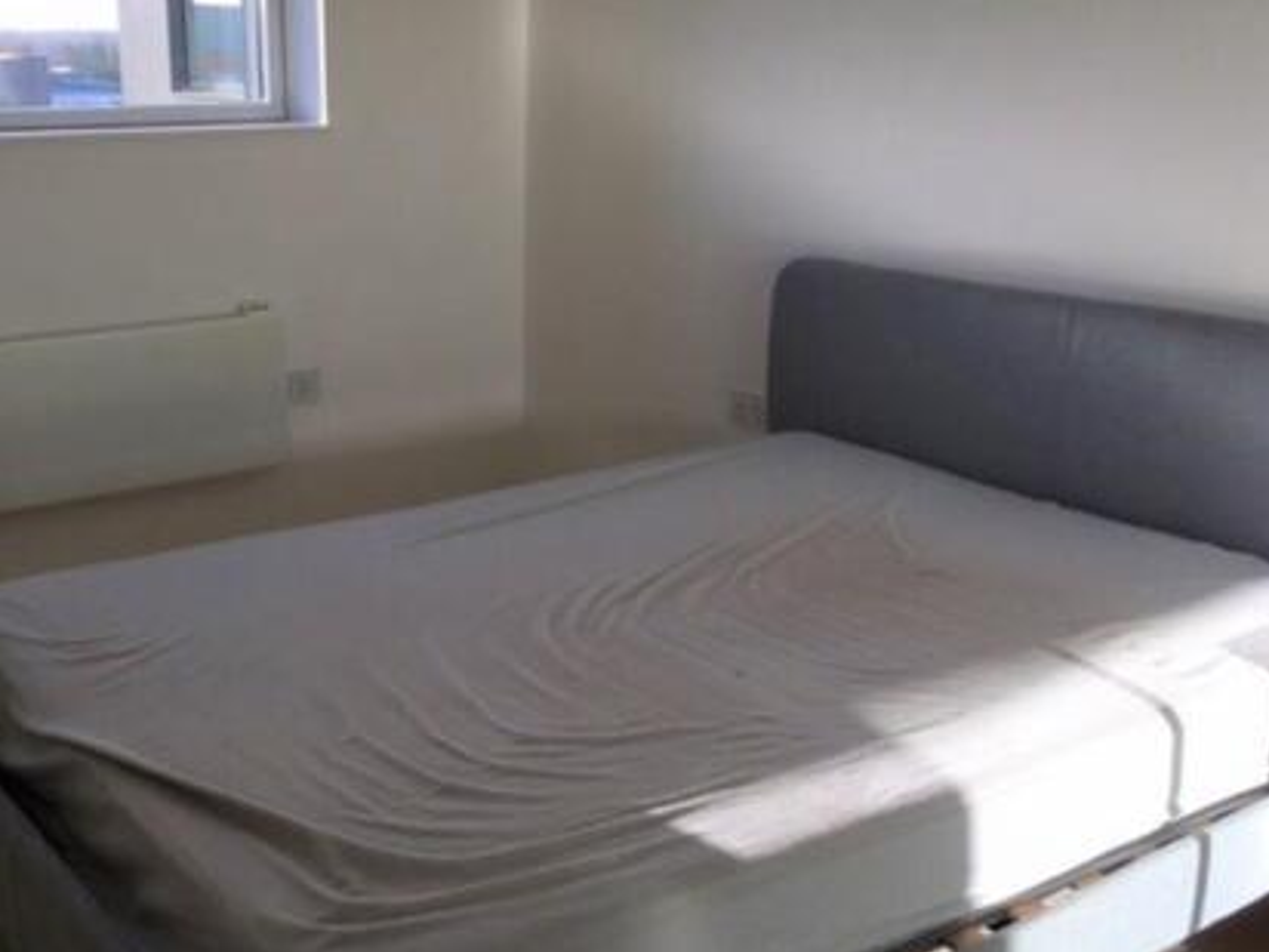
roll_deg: +0.3
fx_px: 1503
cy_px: 473
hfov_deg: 45.3
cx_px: 451
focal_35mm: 41
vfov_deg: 35.1
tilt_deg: -16.0
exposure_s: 1/407
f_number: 2.2
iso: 25
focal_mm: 4.15
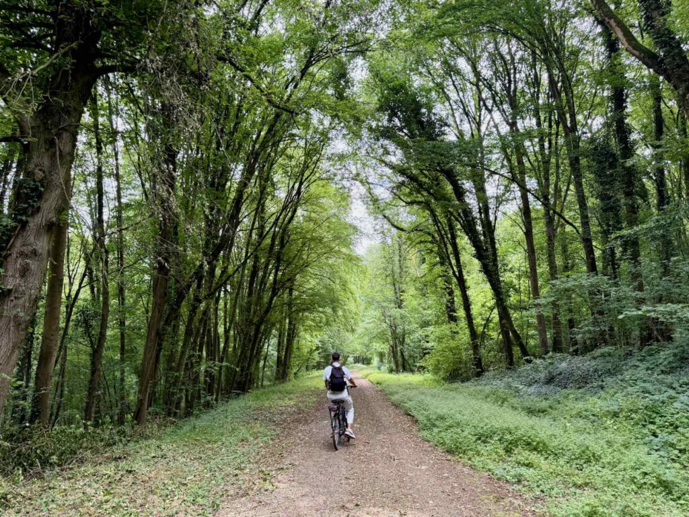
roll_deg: +0.2
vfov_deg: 56.8
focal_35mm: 24
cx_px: 344
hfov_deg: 71.6
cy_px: 258
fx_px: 478
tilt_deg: +11.8
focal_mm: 6.76
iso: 160
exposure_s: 1/232
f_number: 1.78
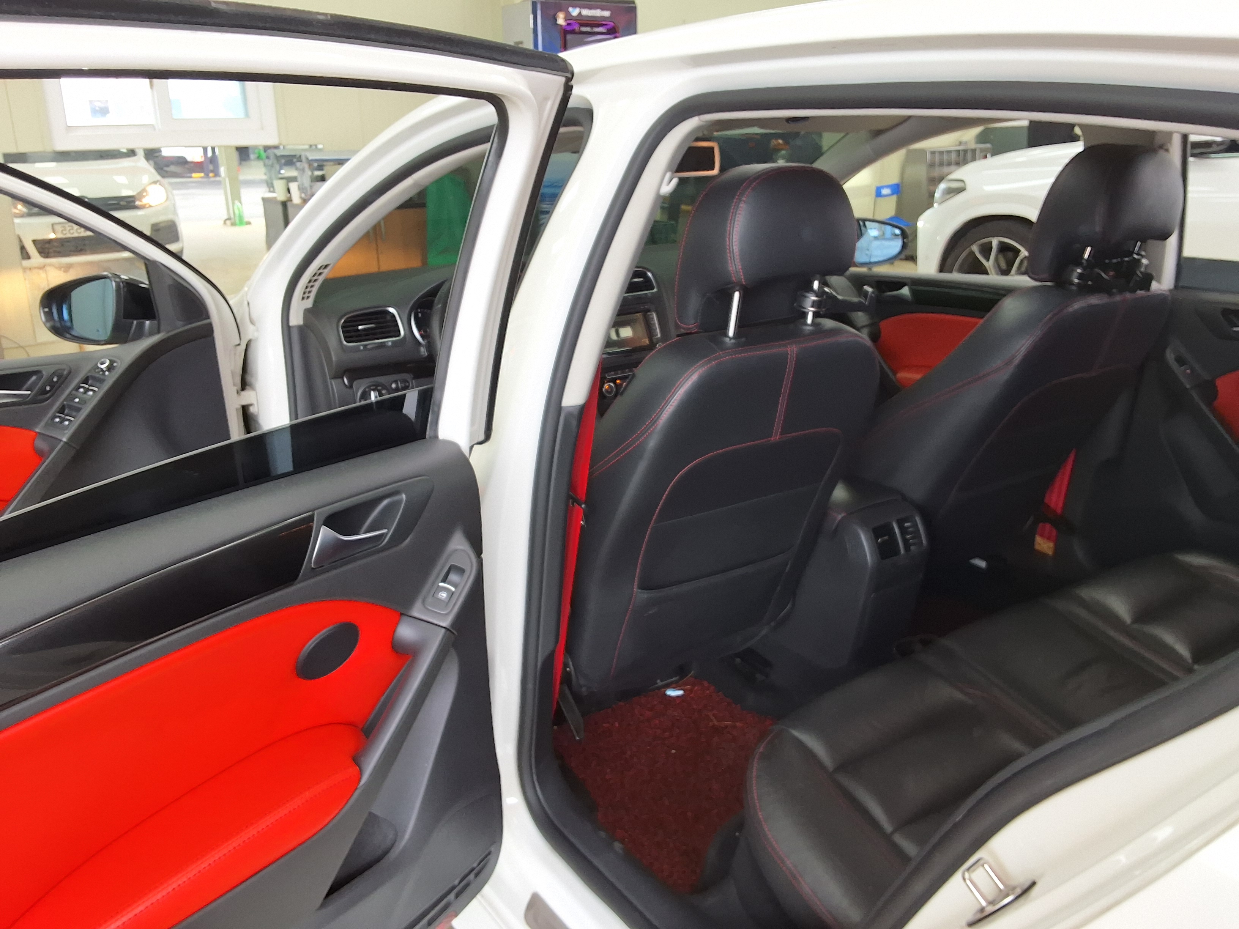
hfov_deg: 63.4
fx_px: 1002
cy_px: 464
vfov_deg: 49.7
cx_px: 620
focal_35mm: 28
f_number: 1.9
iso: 50
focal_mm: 2.91
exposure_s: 1/120
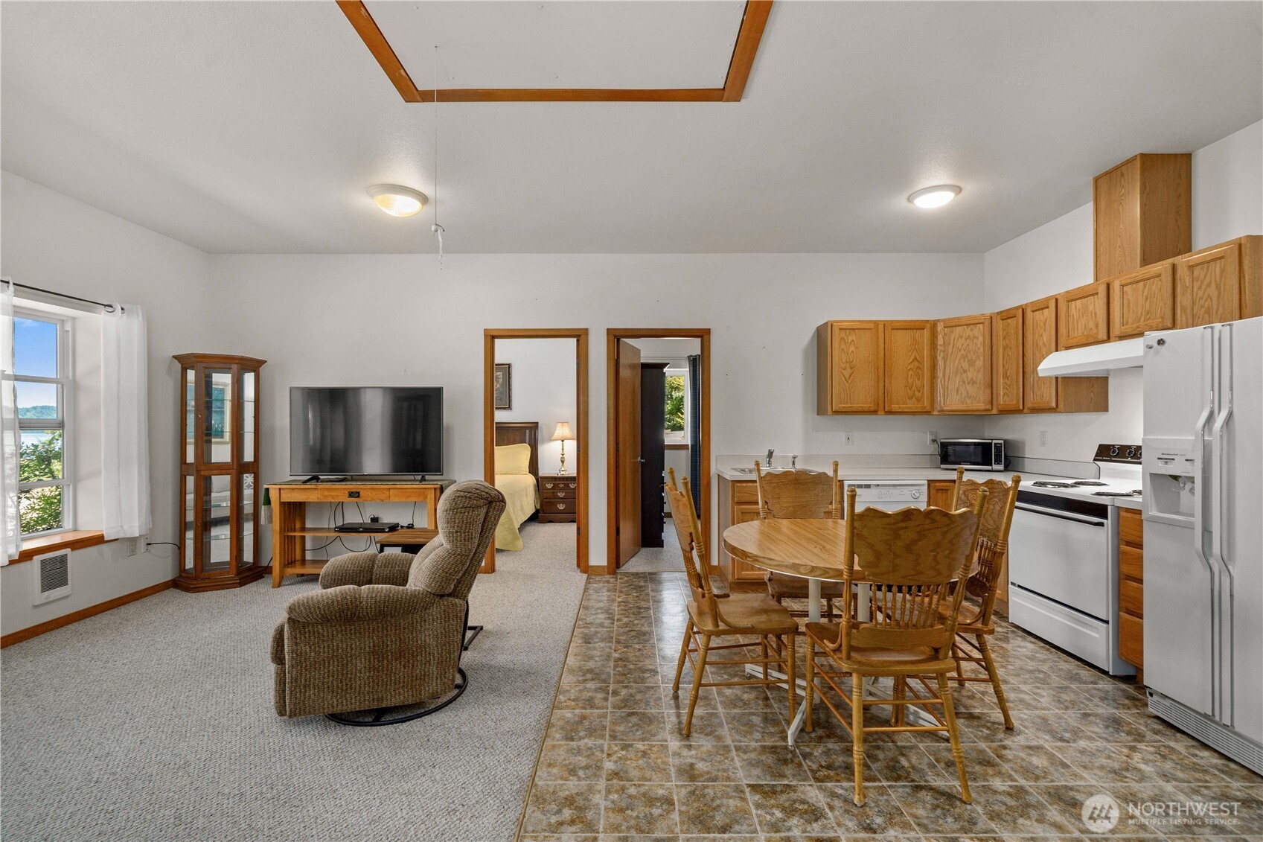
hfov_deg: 100.4
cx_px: 632
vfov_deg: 77.3
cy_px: 421
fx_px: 526
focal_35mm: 15
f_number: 5.6
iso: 2500
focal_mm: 15
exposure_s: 1/30
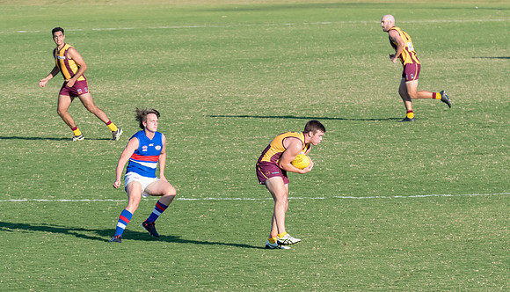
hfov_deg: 5.0
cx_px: 281
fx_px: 5843
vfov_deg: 2.9
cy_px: 148
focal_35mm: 430
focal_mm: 210
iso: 800
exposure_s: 1/1250
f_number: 7.1
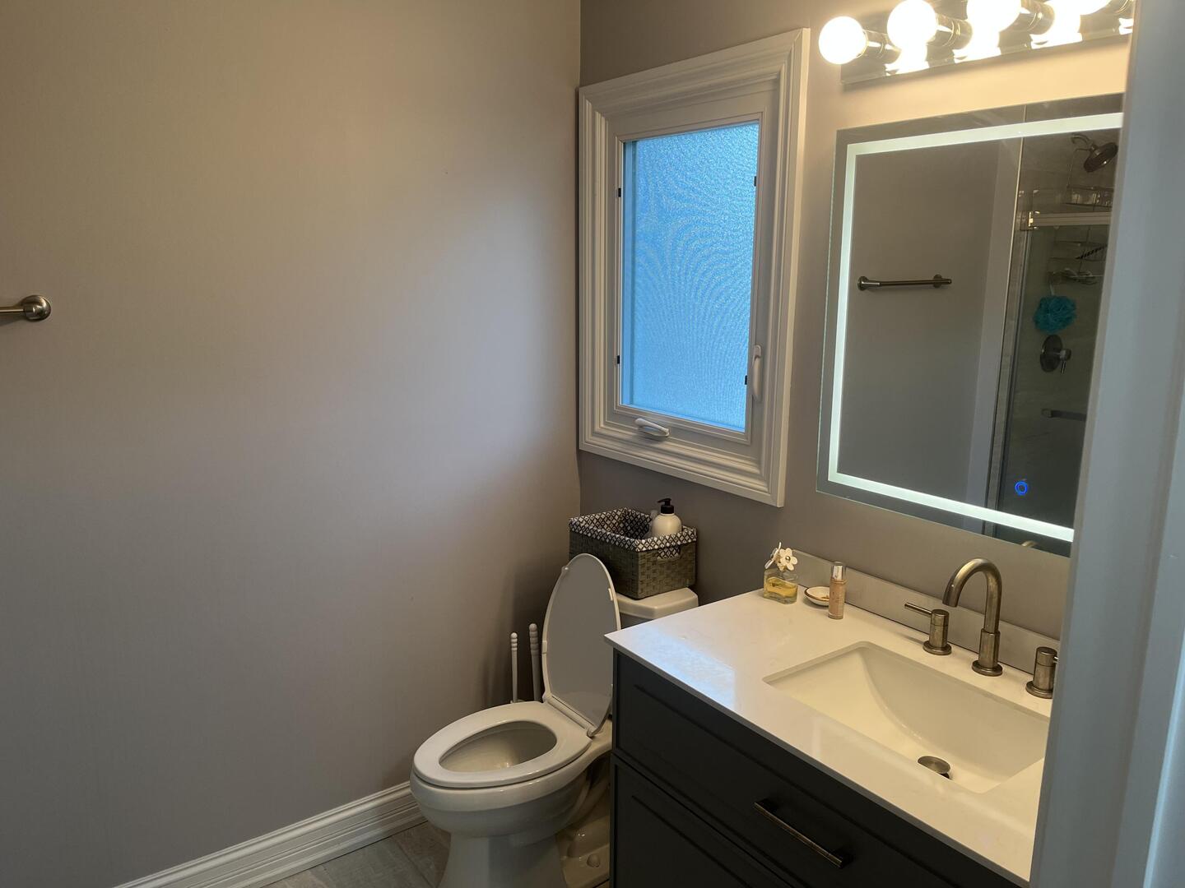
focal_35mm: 26
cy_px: 444
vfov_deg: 53.1
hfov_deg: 67.3
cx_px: 592
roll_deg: +0.3
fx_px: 890
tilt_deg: -11.9
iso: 100
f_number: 1.6
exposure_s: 1/120
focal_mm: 5.1
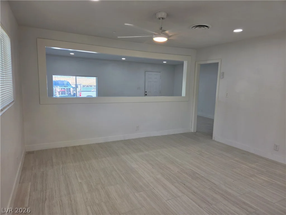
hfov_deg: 73.9
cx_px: 143
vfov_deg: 58.9
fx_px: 190
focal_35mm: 23
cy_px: 108
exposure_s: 1/120
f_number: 1.8
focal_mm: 5.4
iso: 32
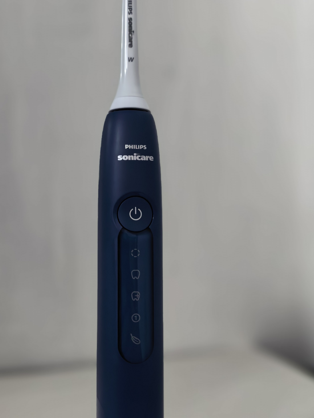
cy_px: 204
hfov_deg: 36.7
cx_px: 129
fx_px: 472
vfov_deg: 47.9
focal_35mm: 39
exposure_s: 1/33.3
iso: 800
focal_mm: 5.75
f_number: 2
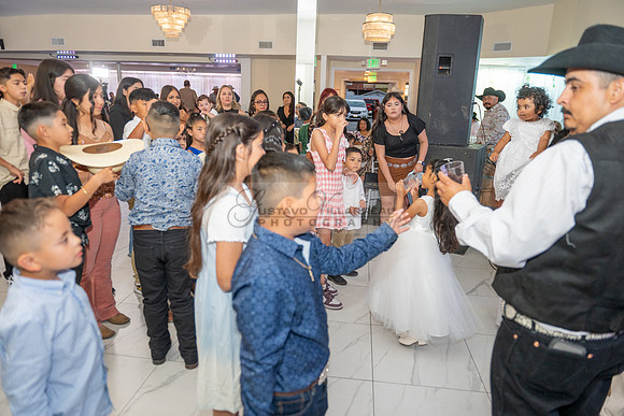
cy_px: 208
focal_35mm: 24
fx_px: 416
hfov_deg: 73.7
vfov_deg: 53.2
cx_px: 312
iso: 800
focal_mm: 24
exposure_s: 1/160
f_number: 3.2
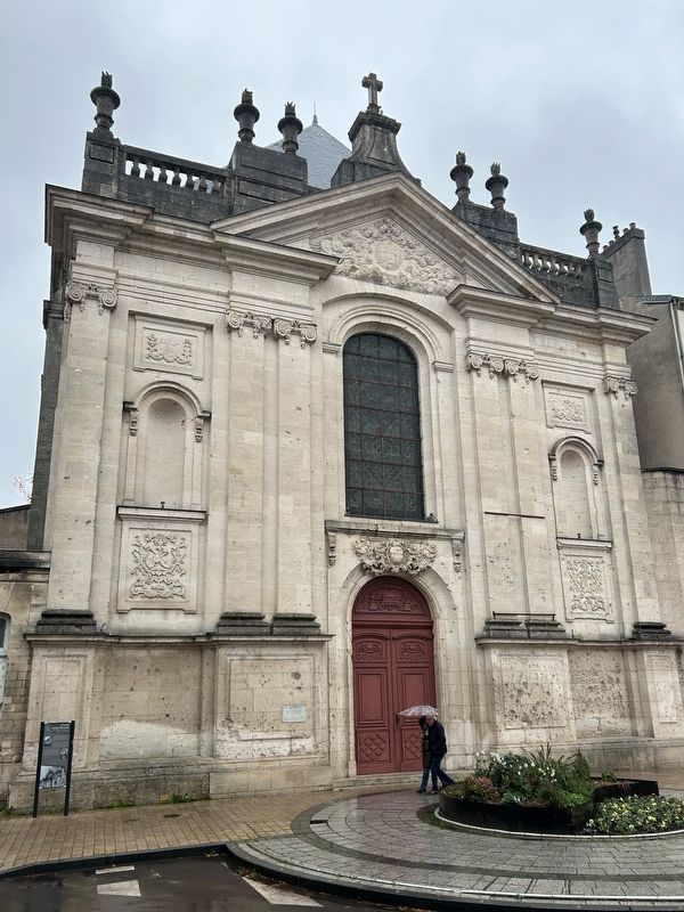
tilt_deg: +17.5
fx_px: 685
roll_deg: +0.4
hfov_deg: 53.1
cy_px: 456
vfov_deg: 67.3
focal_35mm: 26
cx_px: 342
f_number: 1.5
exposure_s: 1/552
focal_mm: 5.7
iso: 50
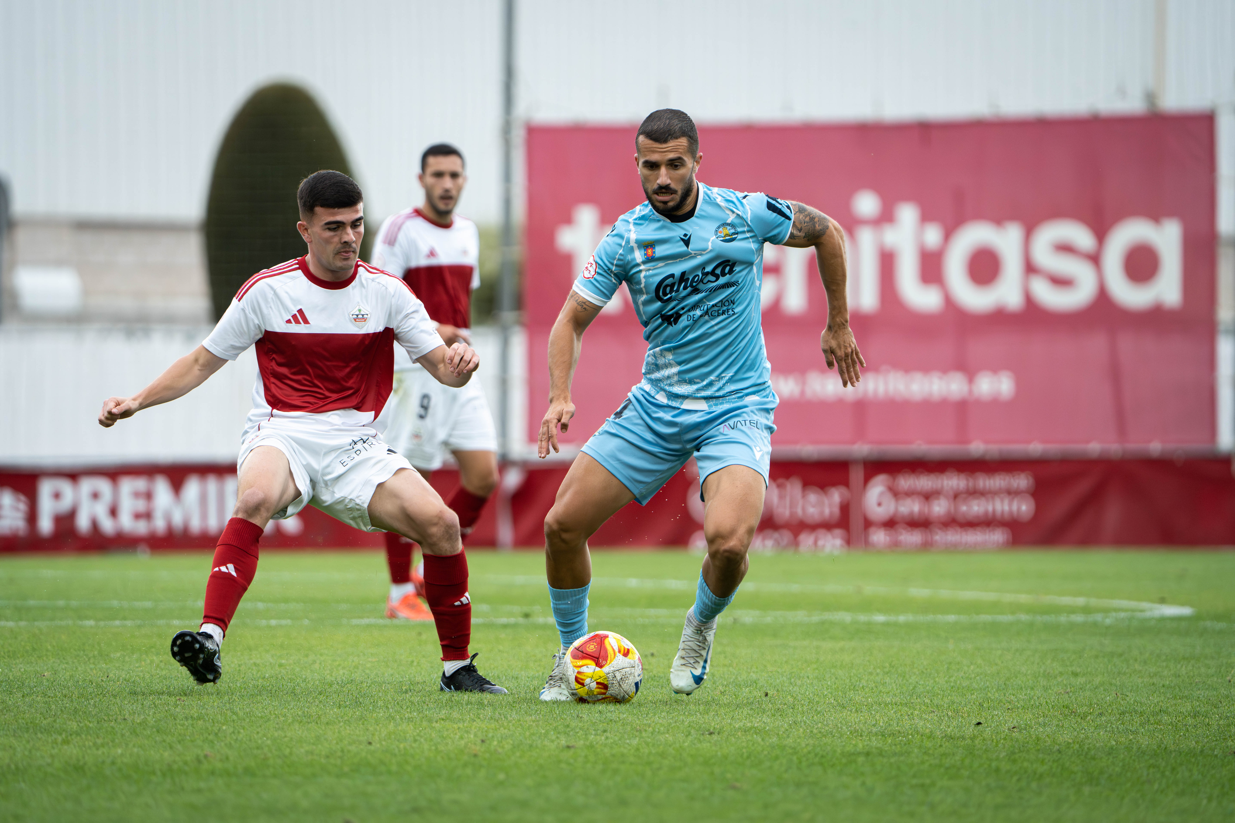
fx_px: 15745
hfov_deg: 4.5
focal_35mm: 459
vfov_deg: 3.0
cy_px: 412
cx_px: 618
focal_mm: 459
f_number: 6.3
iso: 1600
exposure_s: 1/1250
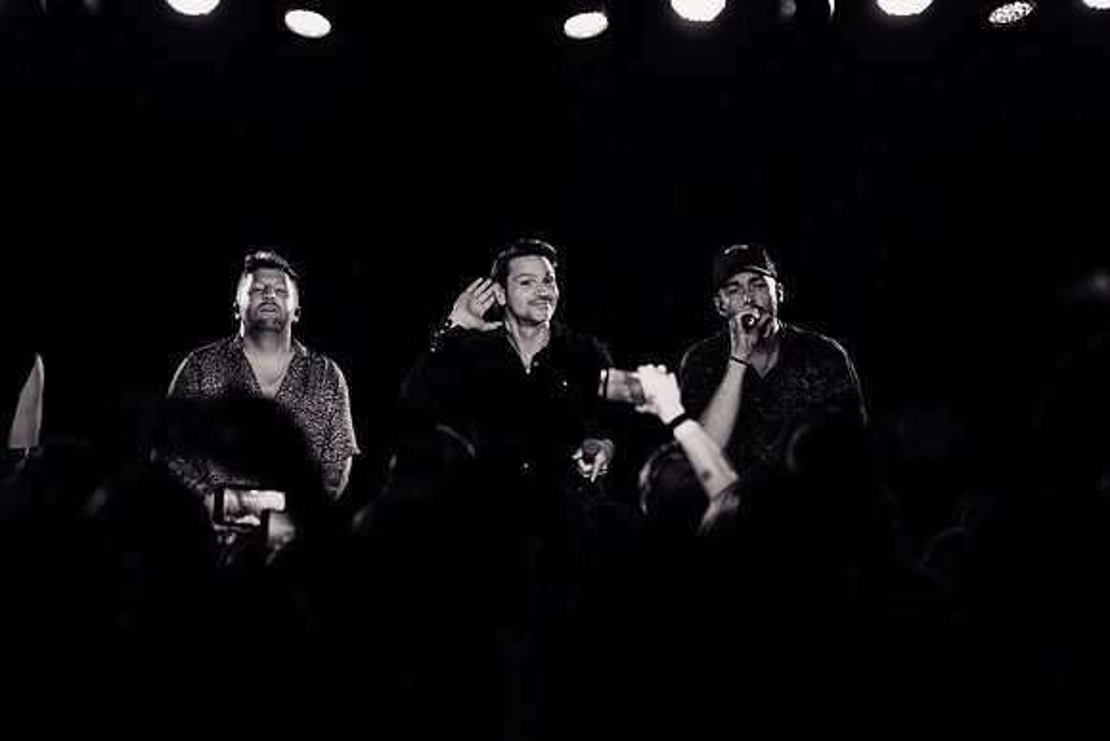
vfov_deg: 7.6
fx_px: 5551
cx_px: 555
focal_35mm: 180
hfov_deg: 11.4
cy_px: 370
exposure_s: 1/500
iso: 1000
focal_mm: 180
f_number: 3.5
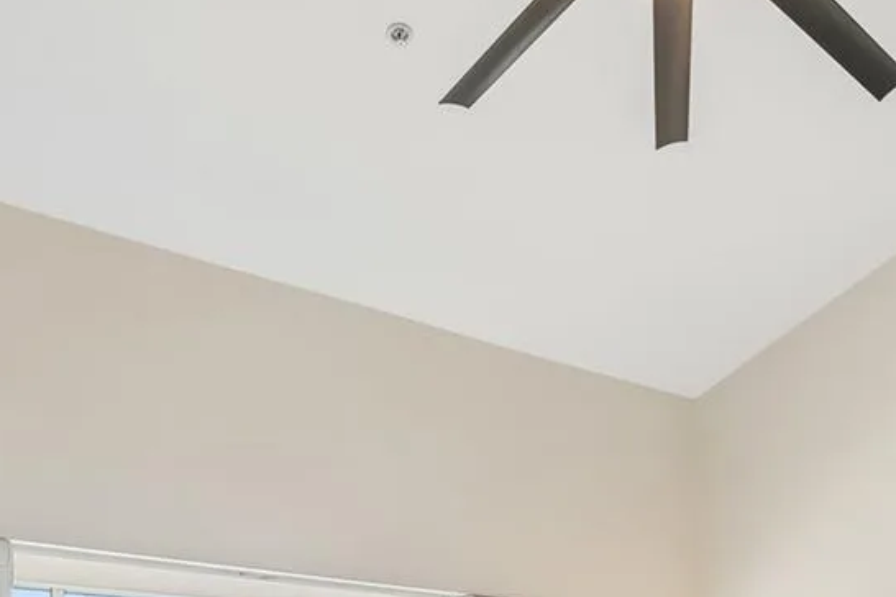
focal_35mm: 41
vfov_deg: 27.7
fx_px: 1020
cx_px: 620
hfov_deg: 46.4
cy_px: 753
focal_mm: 14
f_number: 8
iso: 400
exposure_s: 1/100
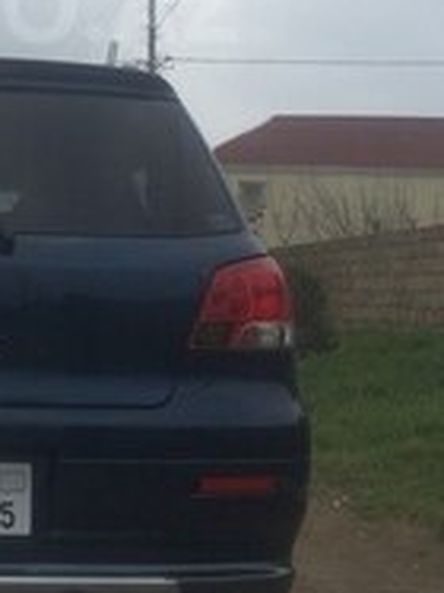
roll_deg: -1.4
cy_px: 6
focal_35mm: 77
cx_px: -6
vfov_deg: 24.3
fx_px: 1318
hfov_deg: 18.6
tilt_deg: +8.9
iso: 32
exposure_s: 1/540
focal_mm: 4.15
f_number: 2.2
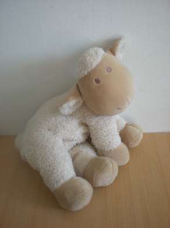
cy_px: 114
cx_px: 85
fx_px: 249
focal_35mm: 38
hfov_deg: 37.7
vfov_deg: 49.0
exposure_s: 1/42.7
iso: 200
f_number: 3.1
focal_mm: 6.3
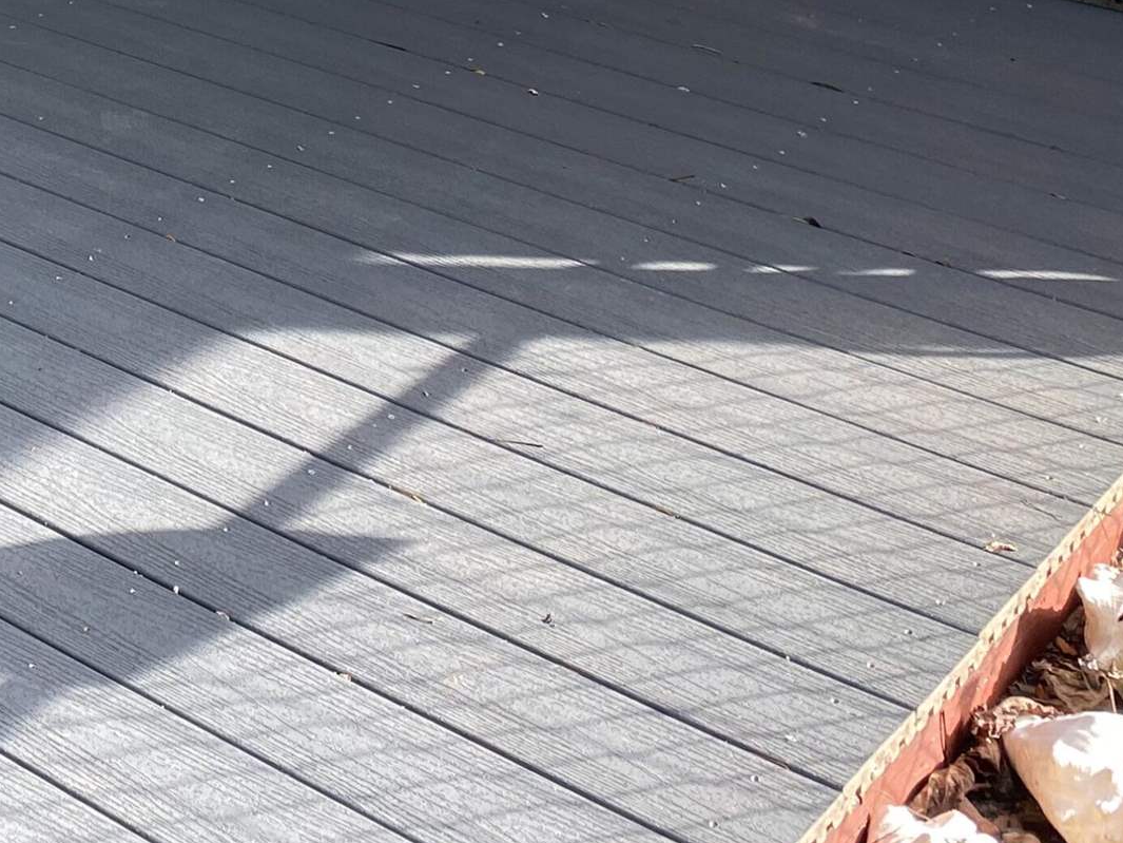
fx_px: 2433
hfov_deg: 25.3
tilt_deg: -11.4
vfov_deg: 18.0
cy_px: -341
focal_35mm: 75
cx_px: 150
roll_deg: +1.0
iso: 32
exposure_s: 1/155
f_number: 1.8
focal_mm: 4.25
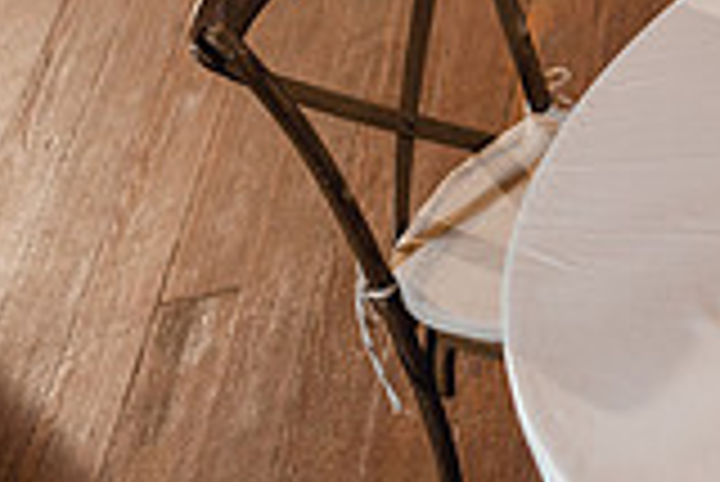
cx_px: 1251
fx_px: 2542
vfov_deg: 10.8
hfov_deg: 14.4
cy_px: 273
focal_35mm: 127
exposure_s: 1/60
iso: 400
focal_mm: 35
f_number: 2.5
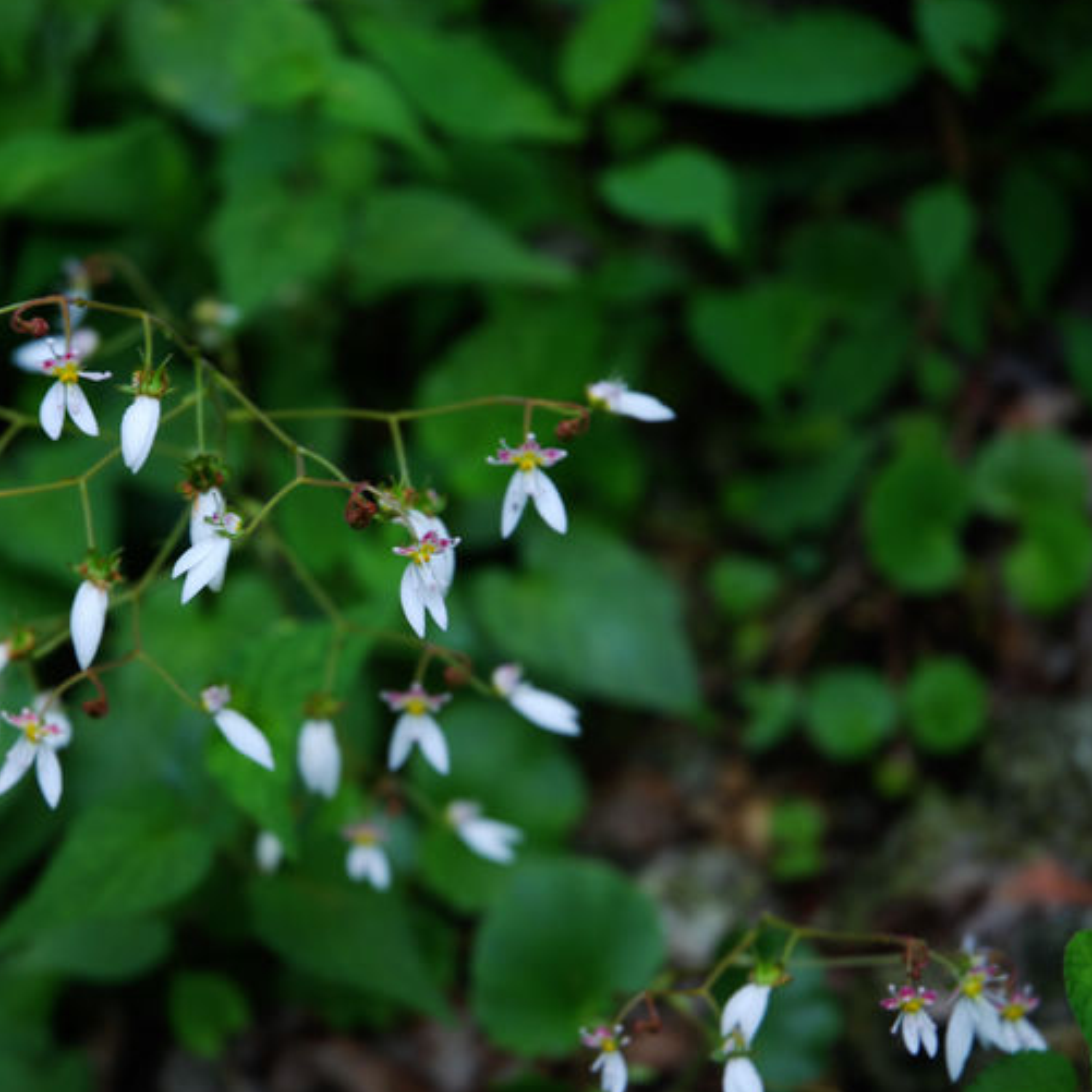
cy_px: 554
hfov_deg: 16.4
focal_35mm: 106
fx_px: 3783
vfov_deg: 16.4
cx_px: 418
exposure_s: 1/60
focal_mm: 52
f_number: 4.5
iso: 160
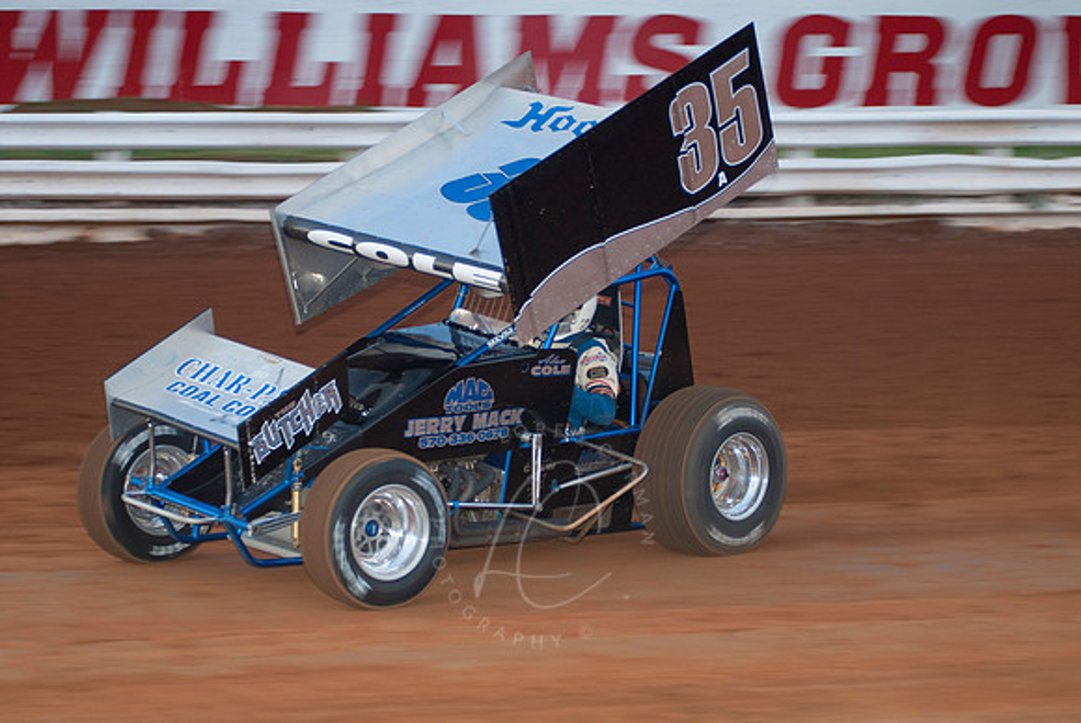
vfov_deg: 11.4
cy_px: 362
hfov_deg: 17.0
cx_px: 540
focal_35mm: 120
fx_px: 3607
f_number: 2.8
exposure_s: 1/400
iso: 250
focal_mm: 80
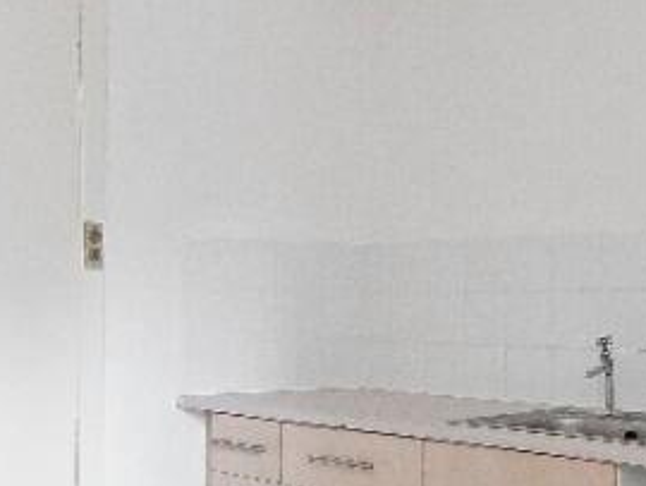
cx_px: 392
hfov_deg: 36.0
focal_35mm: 53
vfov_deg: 27.4
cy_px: 318
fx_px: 990
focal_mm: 7
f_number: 4
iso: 3200
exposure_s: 1/8
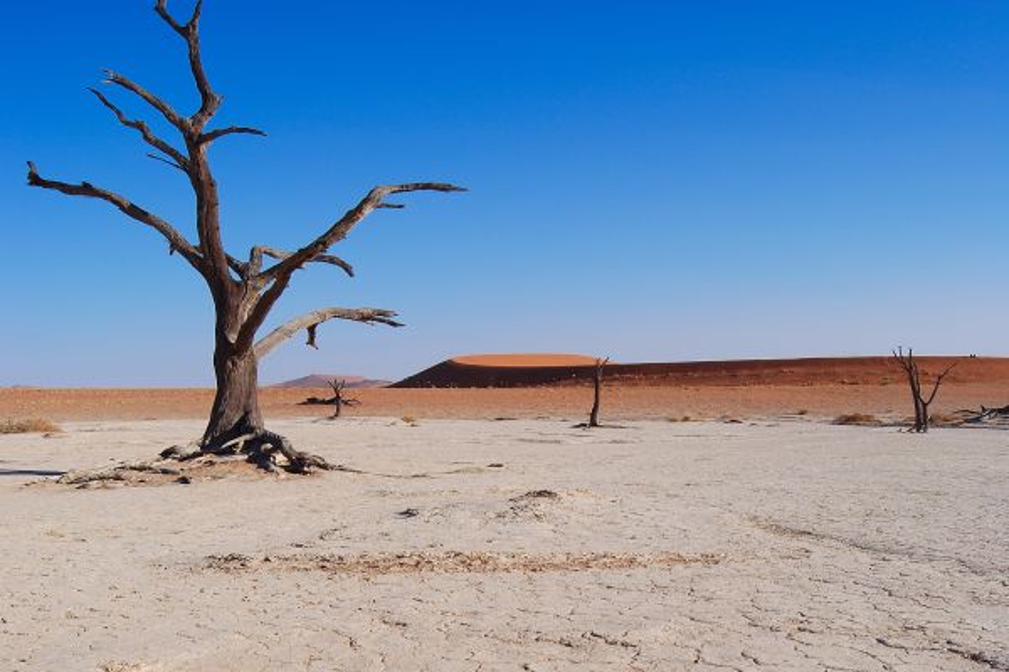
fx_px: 757
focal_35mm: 27
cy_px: 336
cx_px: 504
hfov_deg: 67.4
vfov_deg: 47.9
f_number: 9
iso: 100
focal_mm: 18
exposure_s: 1/320
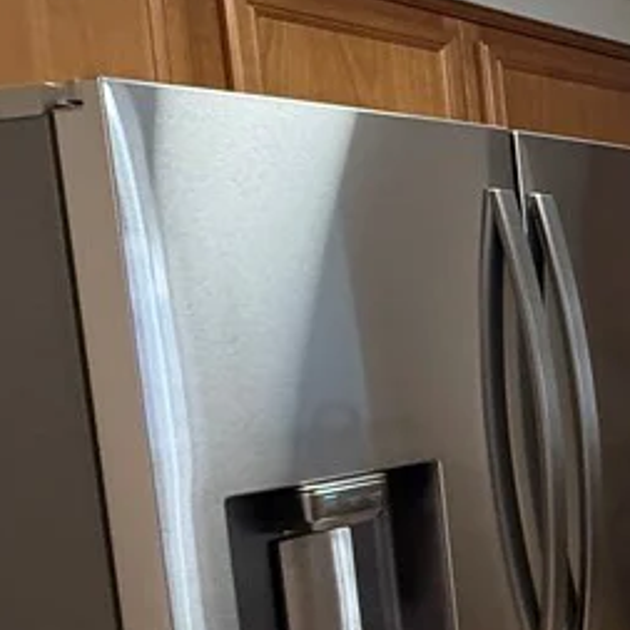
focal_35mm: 50
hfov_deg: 20.2
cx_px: 1210
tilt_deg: -5.5
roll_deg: +1.2
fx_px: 1030
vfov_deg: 34.0
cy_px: 359
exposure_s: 1/60
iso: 320
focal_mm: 2.22
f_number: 2.2
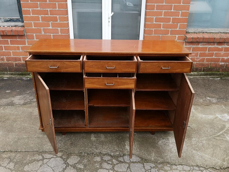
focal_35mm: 30
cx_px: 114
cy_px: 86
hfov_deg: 60.0
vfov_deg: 46.8
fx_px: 198
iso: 64
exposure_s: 1/100
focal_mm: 3.95
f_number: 1.8
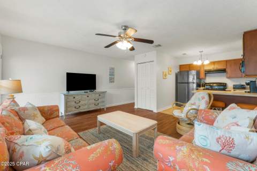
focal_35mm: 15
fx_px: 107
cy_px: 86
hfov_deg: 100.4
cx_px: 128
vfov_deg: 77.2
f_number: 9
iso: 400
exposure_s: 1/3
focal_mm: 10
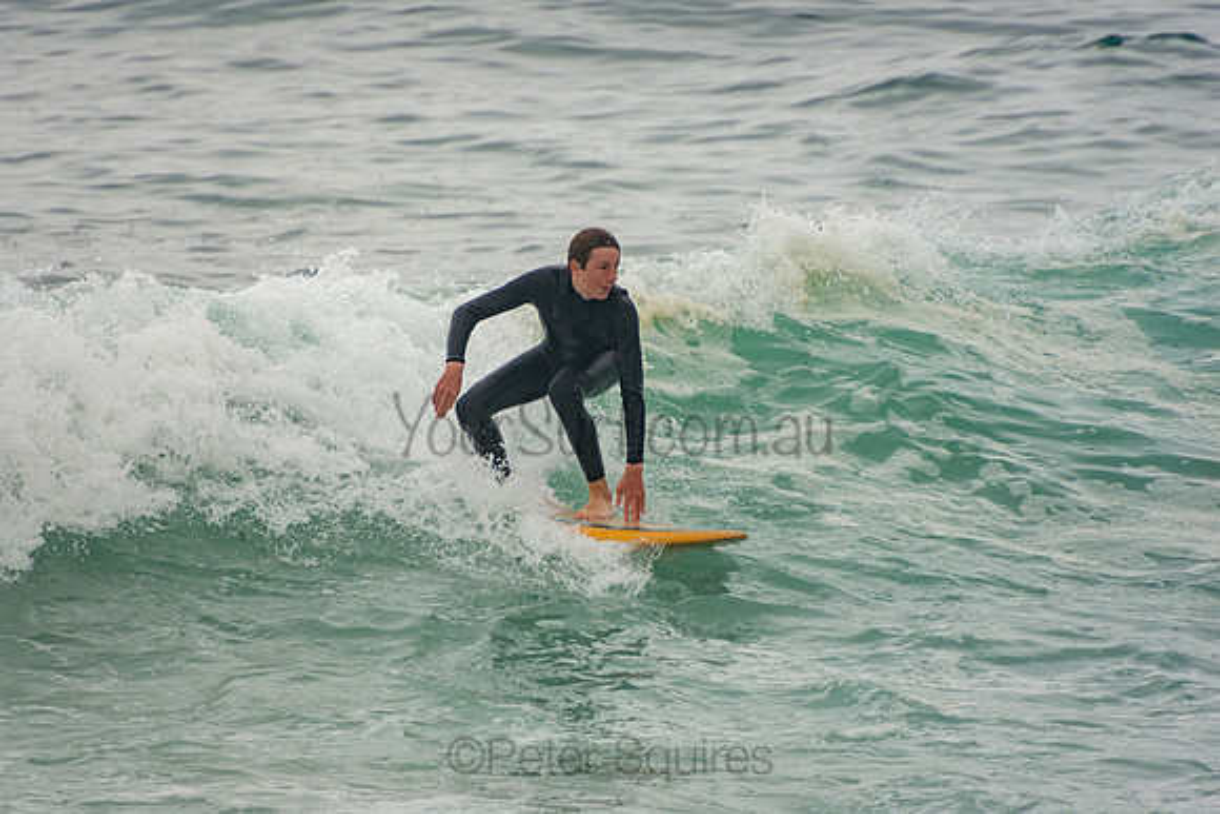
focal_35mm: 600
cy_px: 407
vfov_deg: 2.3
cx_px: 610
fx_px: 20337
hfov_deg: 3.4
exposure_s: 1/1250
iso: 250
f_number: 5.6
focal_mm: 400
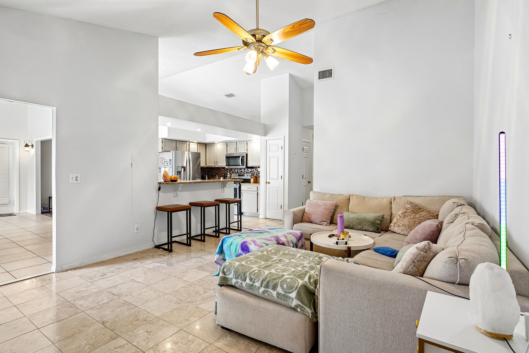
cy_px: 176
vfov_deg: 70.4
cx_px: 264
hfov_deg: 93.3
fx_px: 250
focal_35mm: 17
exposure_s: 1/8
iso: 400
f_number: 9
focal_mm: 17
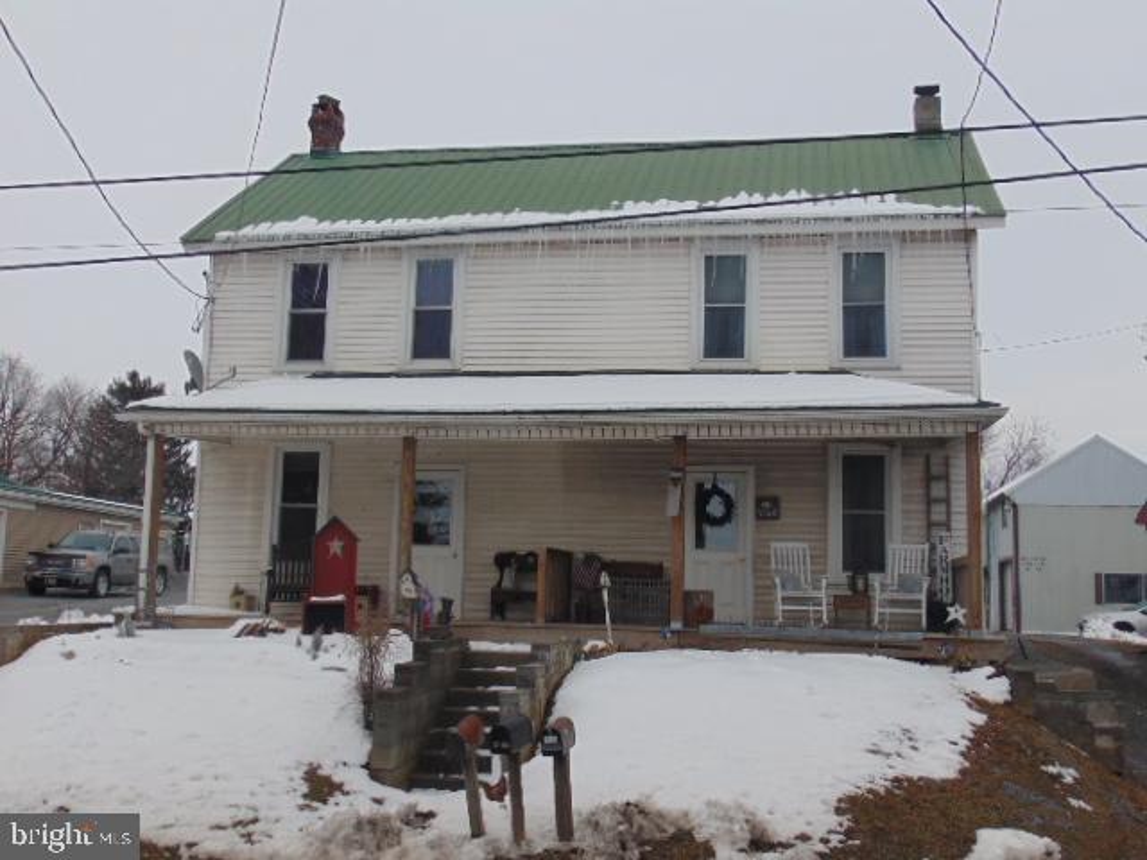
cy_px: 430
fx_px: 1392
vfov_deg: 34.3
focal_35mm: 42
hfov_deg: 44.8
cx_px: 574
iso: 80
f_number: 8.7
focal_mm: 7.6
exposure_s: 1/400
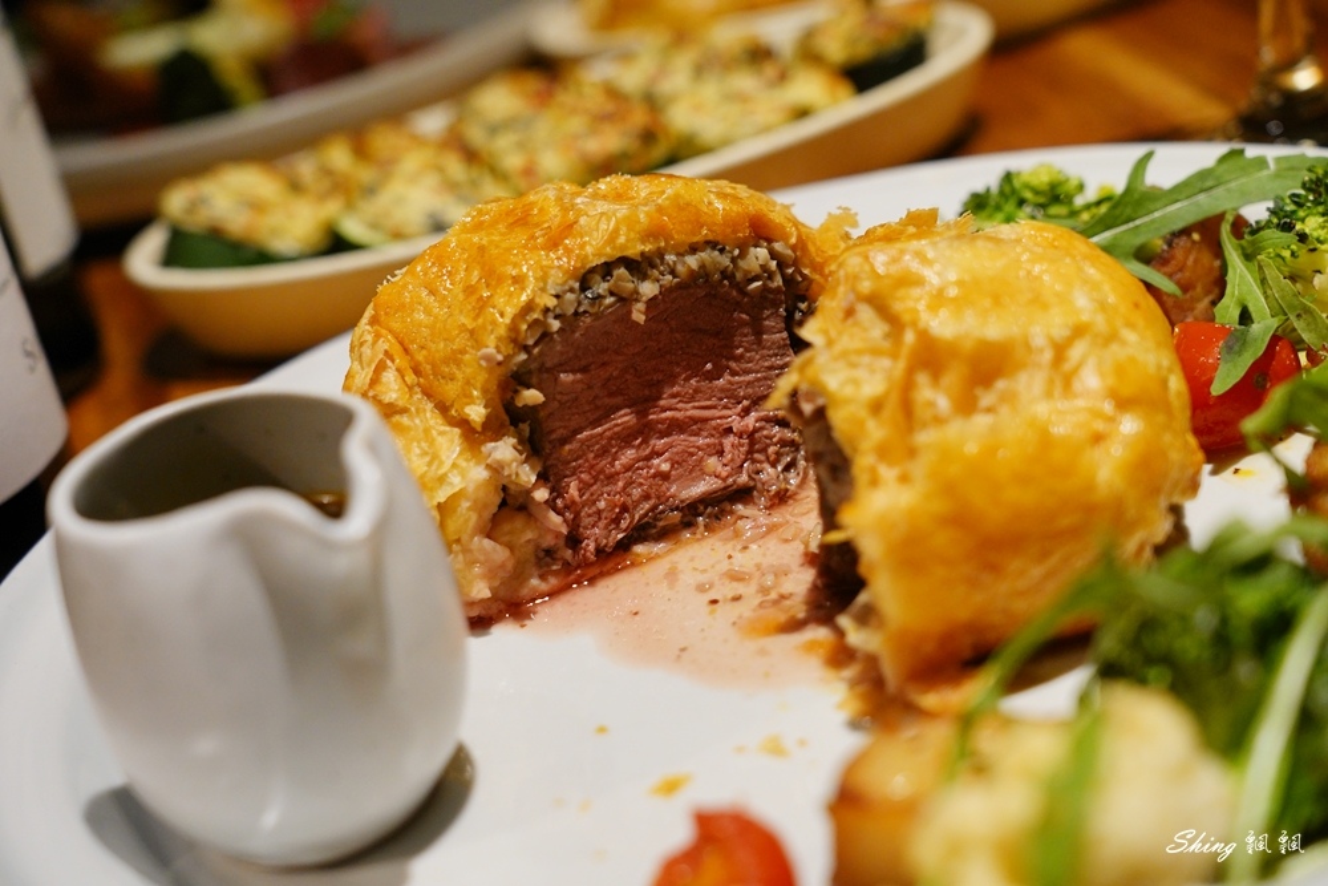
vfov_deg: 23.4
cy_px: 443
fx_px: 2140
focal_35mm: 58
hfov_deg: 34.5
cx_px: 664
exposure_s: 1/60
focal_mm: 58
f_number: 5.6
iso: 1600
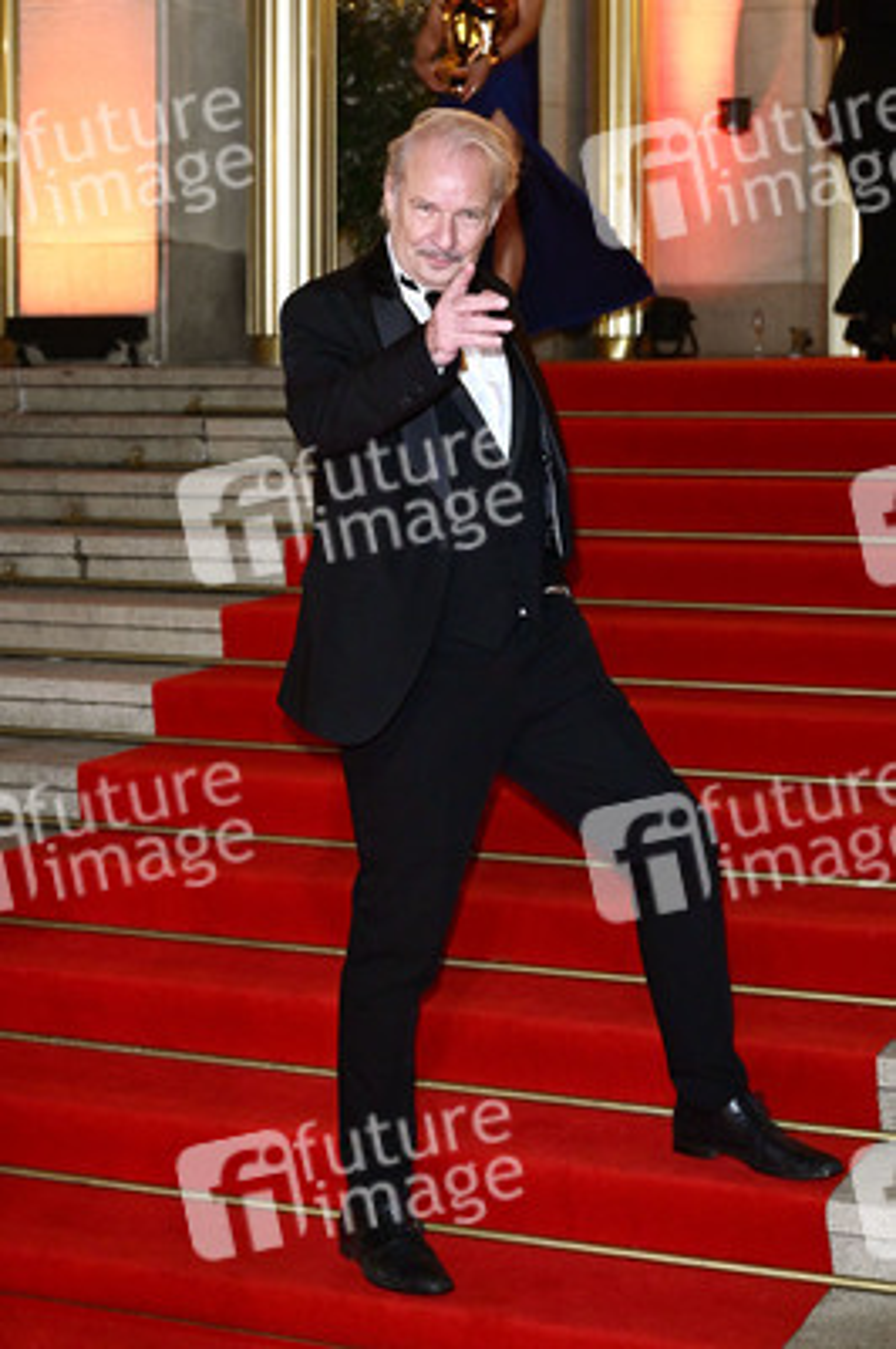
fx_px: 1945
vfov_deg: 38.2
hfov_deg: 25.9
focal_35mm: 52
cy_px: 674
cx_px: 448
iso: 5000
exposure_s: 1/160
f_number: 4.5
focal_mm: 52
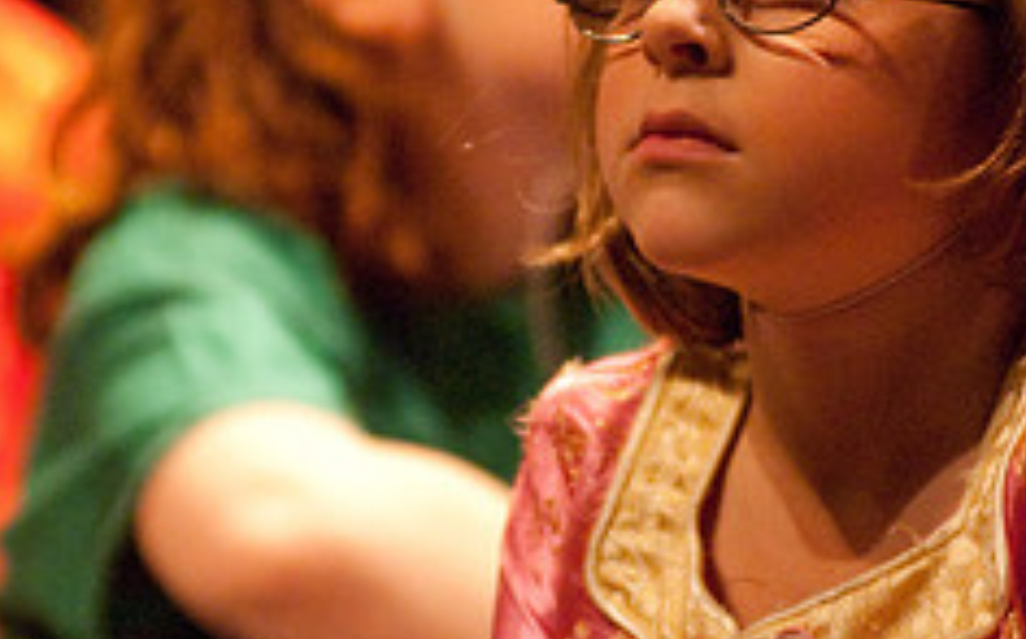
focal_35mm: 753
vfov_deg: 1.7
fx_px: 21035
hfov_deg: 2.8
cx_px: 517
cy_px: 87
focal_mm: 200
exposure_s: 1/125
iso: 1000
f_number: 2.8
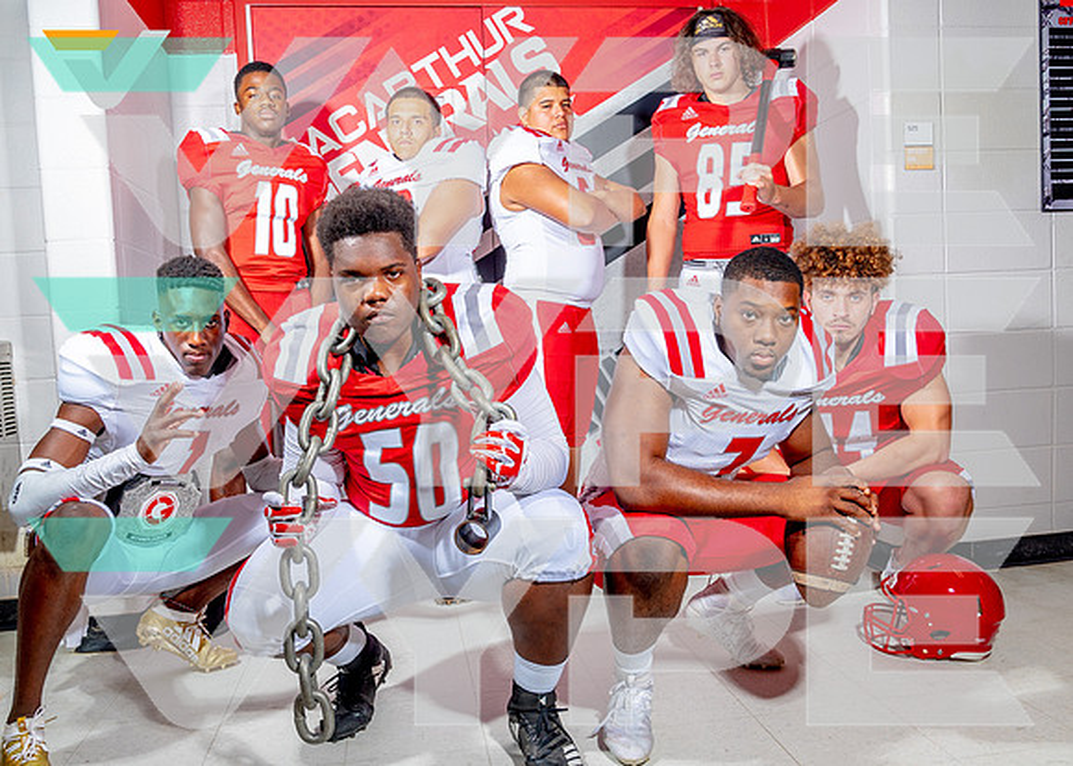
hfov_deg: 61.8
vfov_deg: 46.3
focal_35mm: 29
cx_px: 536
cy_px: 398
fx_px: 896
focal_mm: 24
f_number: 8
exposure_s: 1/125
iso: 100
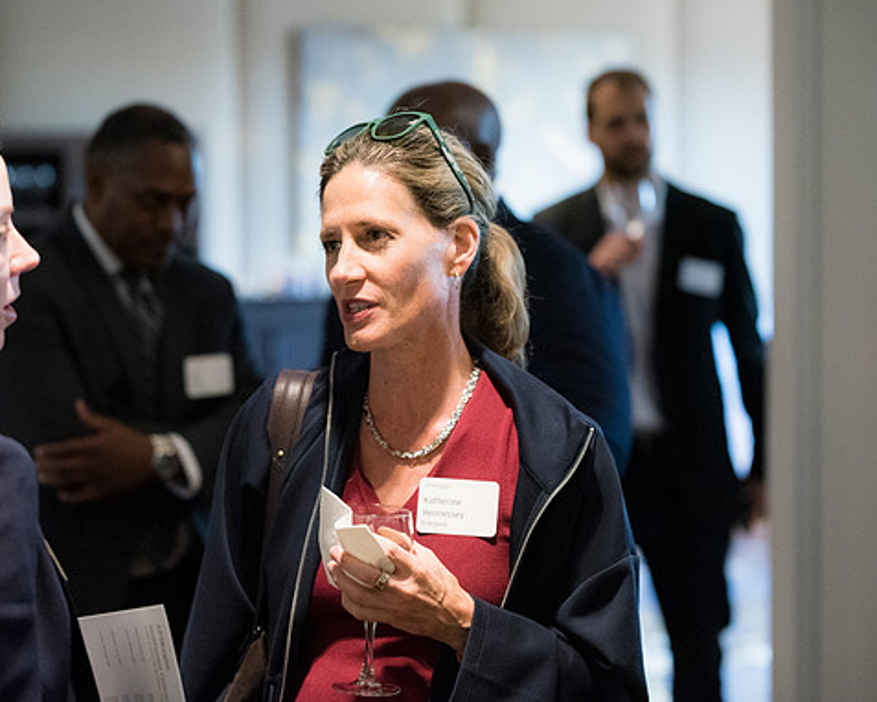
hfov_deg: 18.3
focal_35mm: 105
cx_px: 362
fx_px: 2726
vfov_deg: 14.7
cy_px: 348
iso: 6400
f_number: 2.8
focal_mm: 92
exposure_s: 1/125
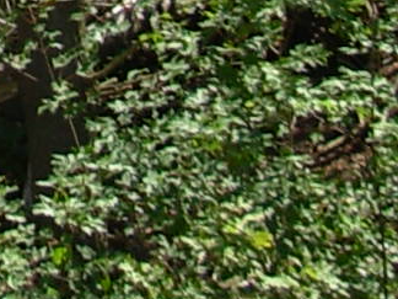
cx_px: -367
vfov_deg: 5.8
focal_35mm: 240
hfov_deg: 7.9
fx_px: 2759
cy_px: -602
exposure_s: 1/645
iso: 50
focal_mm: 6.3
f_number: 2.9
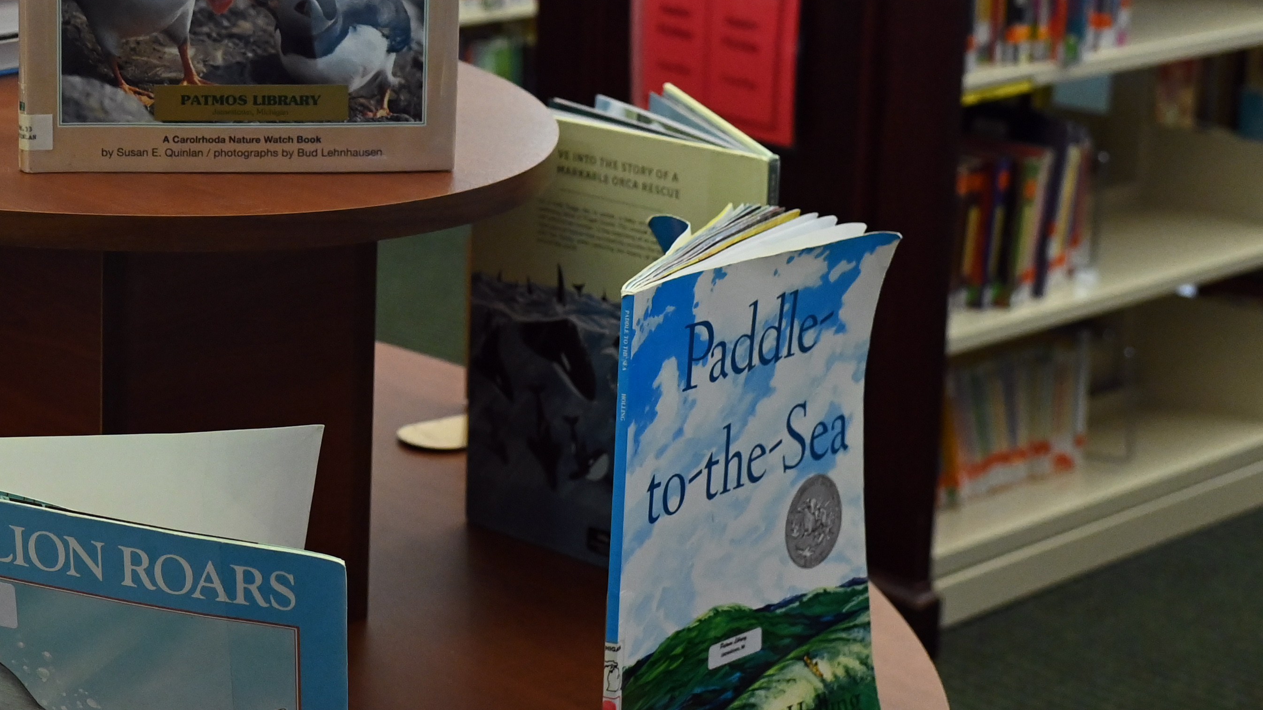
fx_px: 2545
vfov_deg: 15.7
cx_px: -31
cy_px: 69
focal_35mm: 76
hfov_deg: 26.3
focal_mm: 35
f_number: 5
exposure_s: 1/160
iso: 5000
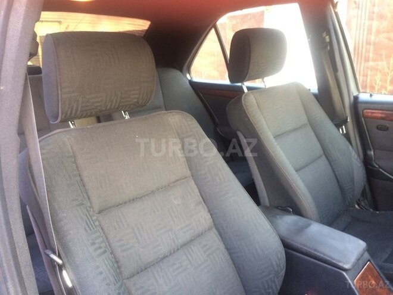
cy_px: 148
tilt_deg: -16.5
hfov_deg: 61.7
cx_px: 196
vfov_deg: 48.2
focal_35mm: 29
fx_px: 329
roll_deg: +0.2
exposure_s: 1/33
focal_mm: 4.15
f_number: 2.2
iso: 160
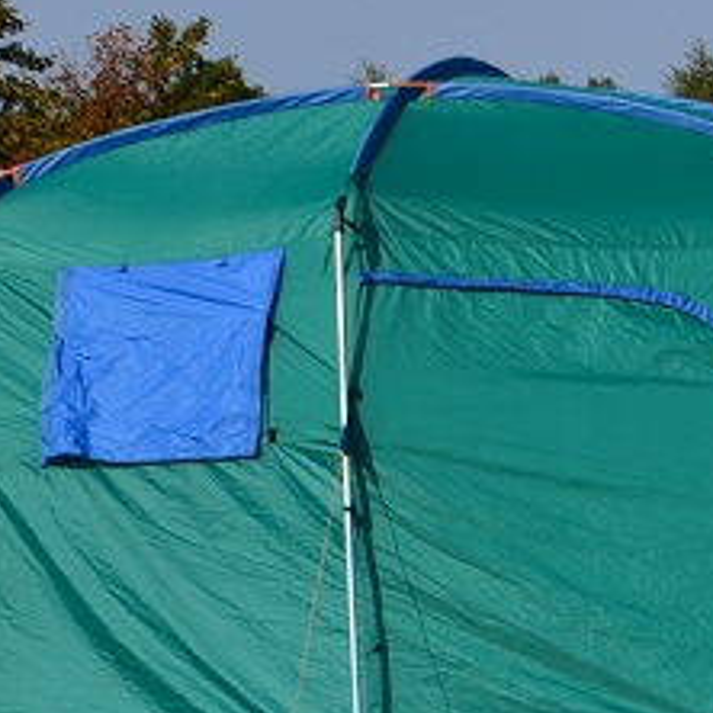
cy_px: 204
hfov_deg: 10.8
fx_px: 3539
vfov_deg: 11.5
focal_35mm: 152
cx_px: 1256
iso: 100
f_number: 11
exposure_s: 1/160
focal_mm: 27
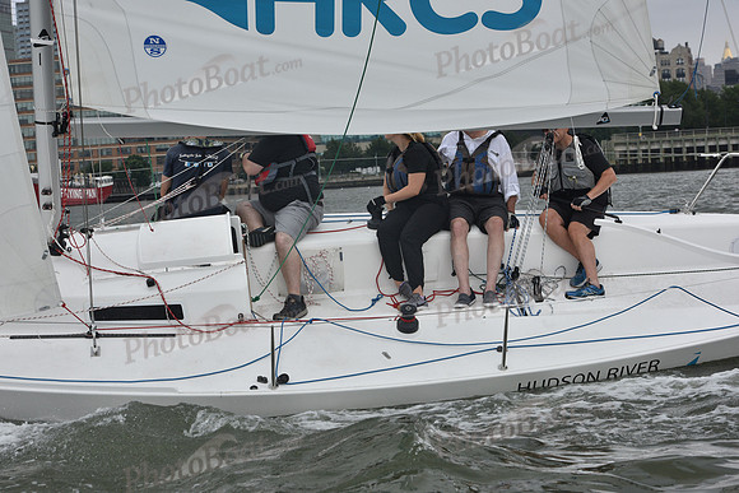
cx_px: 370
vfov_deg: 18.2
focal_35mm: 75
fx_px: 1540
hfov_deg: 27.0
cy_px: 246
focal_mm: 75
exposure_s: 1/800
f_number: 9
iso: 400
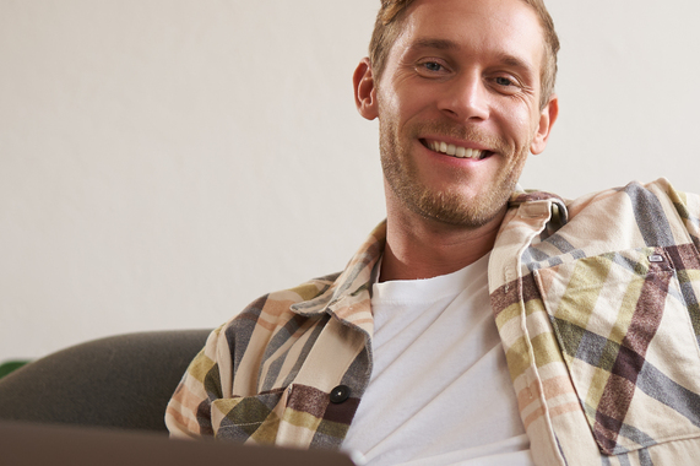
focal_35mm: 92
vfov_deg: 14.8
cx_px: 558
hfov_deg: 21.9
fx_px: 1788
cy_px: 370
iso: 200
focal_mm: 35
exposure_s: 1/100
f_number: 2
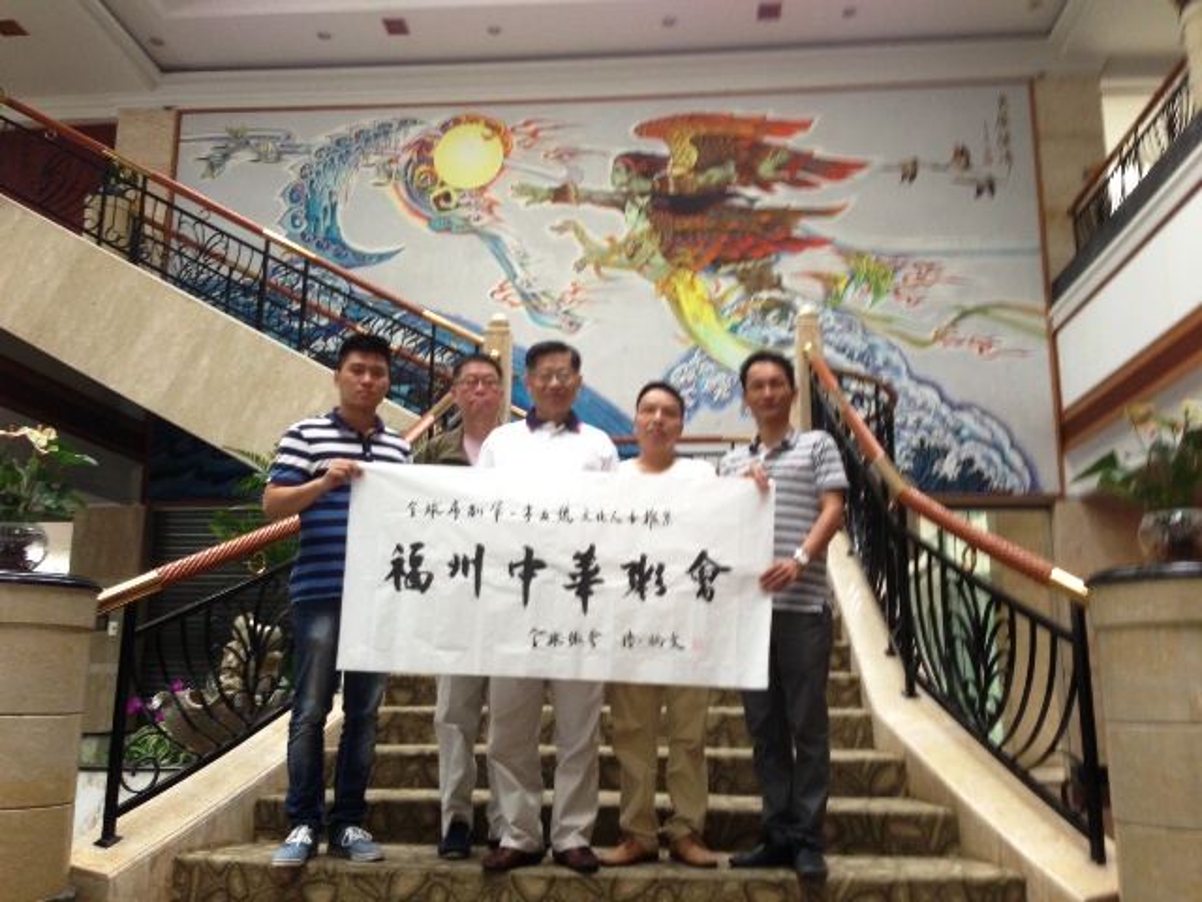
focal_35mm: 33
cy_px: 451
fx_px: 1146
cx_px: 601
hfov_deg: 55.4
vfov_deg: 42.9
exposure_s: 1/20
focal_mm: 4.13
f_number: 2.4
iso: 50
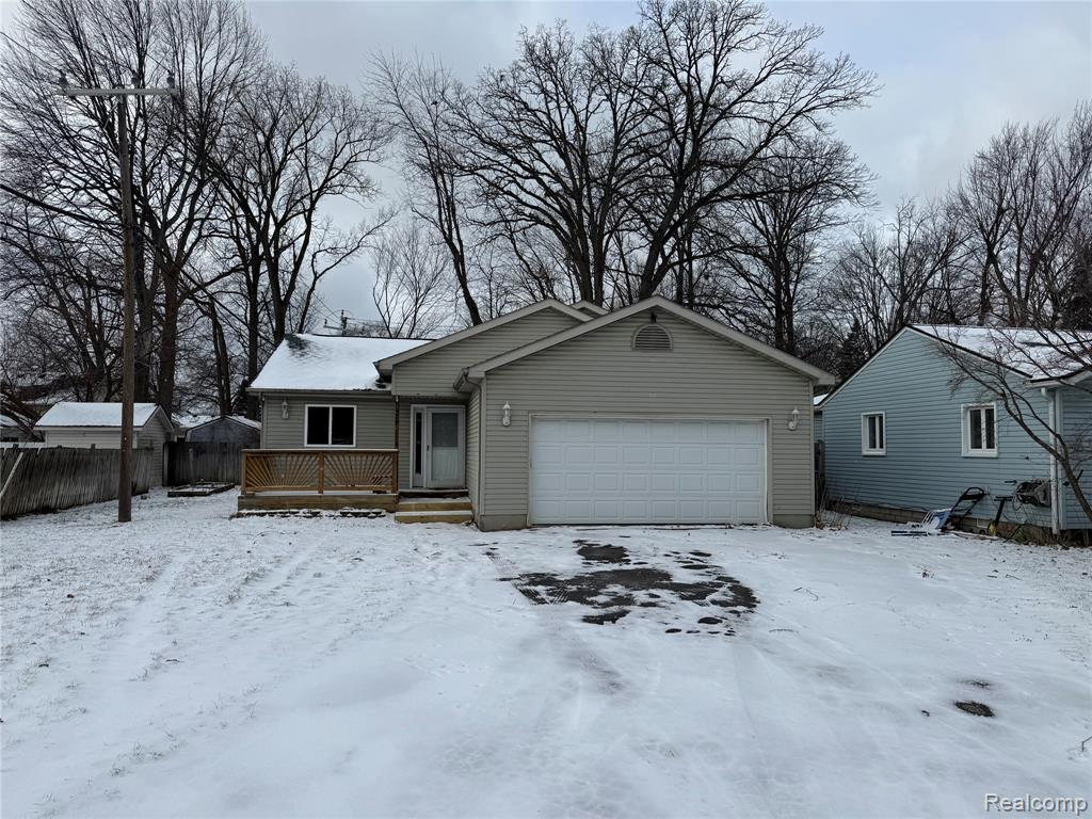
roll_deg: -0.7
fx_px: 757
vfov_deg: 56.8
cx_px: 546
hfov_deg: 71.6
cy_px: 410
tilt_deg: +2.0
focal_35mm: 24
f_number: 1.78
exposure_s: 1/5814
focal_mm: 6.76
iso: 80
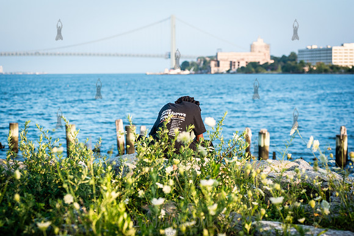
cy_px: 118
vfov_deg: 17.0
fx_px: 790
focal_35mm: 80
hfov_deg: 25.2
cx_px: 177
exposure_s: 1/800
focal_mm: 80
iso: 1000
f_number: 4.5
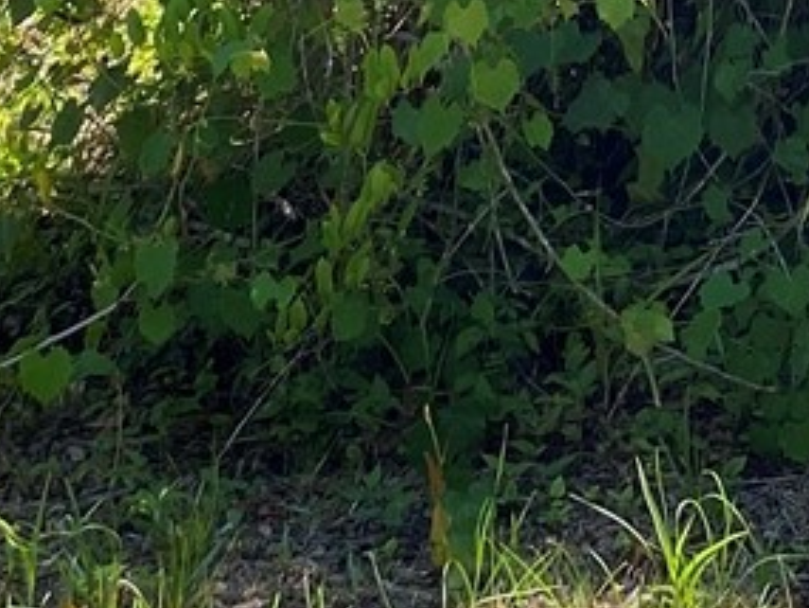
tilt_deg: +2.8
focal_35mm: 146
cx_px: 914
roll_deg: +0.9
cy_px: -730
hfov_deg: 13.2
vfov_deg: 9.3
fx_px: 3414
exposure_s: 1/733
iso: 32
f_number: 1.8
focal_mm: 4.25
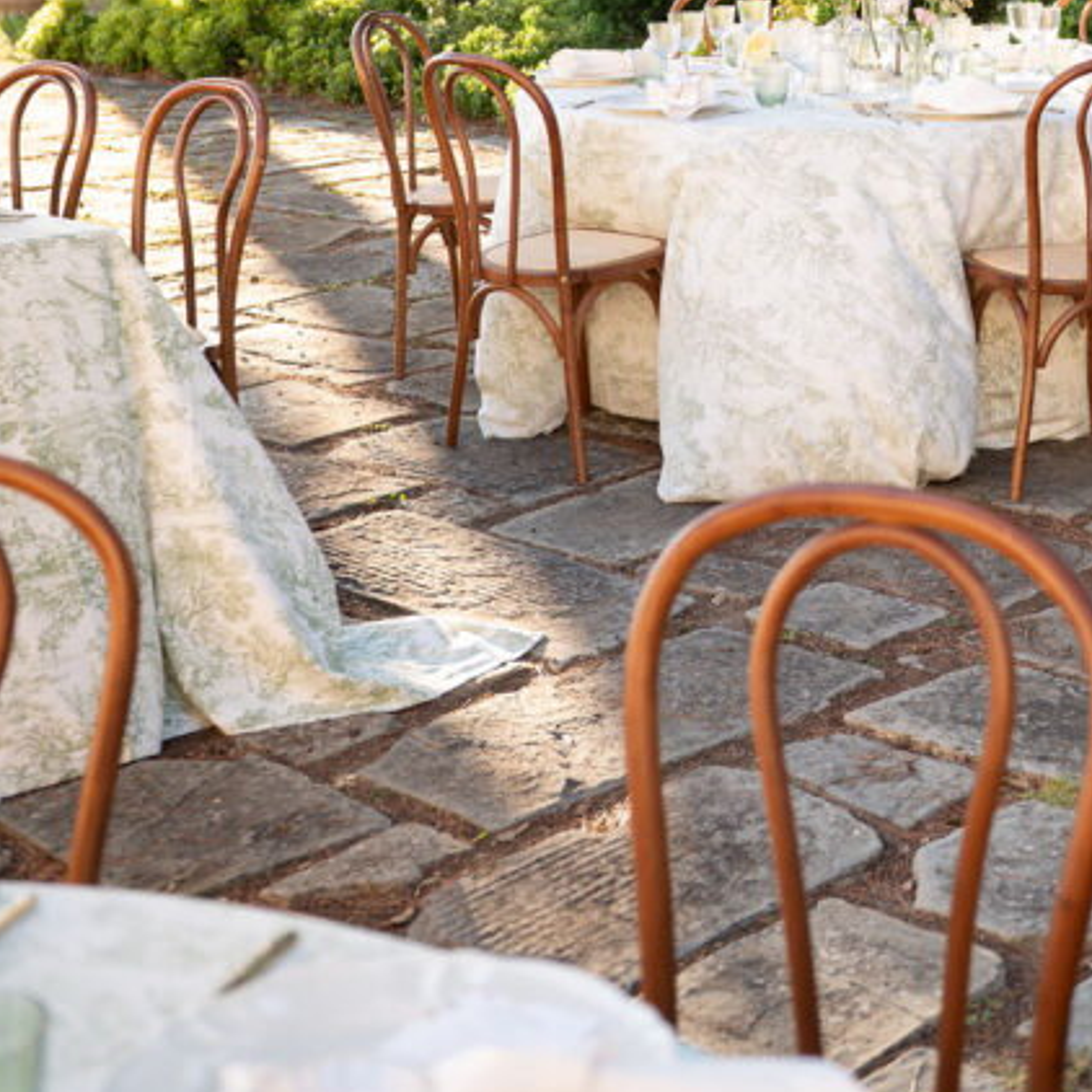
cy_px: -31
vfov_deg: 24.7
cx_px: 837
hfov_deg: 25.7
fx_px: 2356
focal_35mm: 66
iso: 125
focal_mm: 32
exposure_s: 1/160
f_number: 3.2
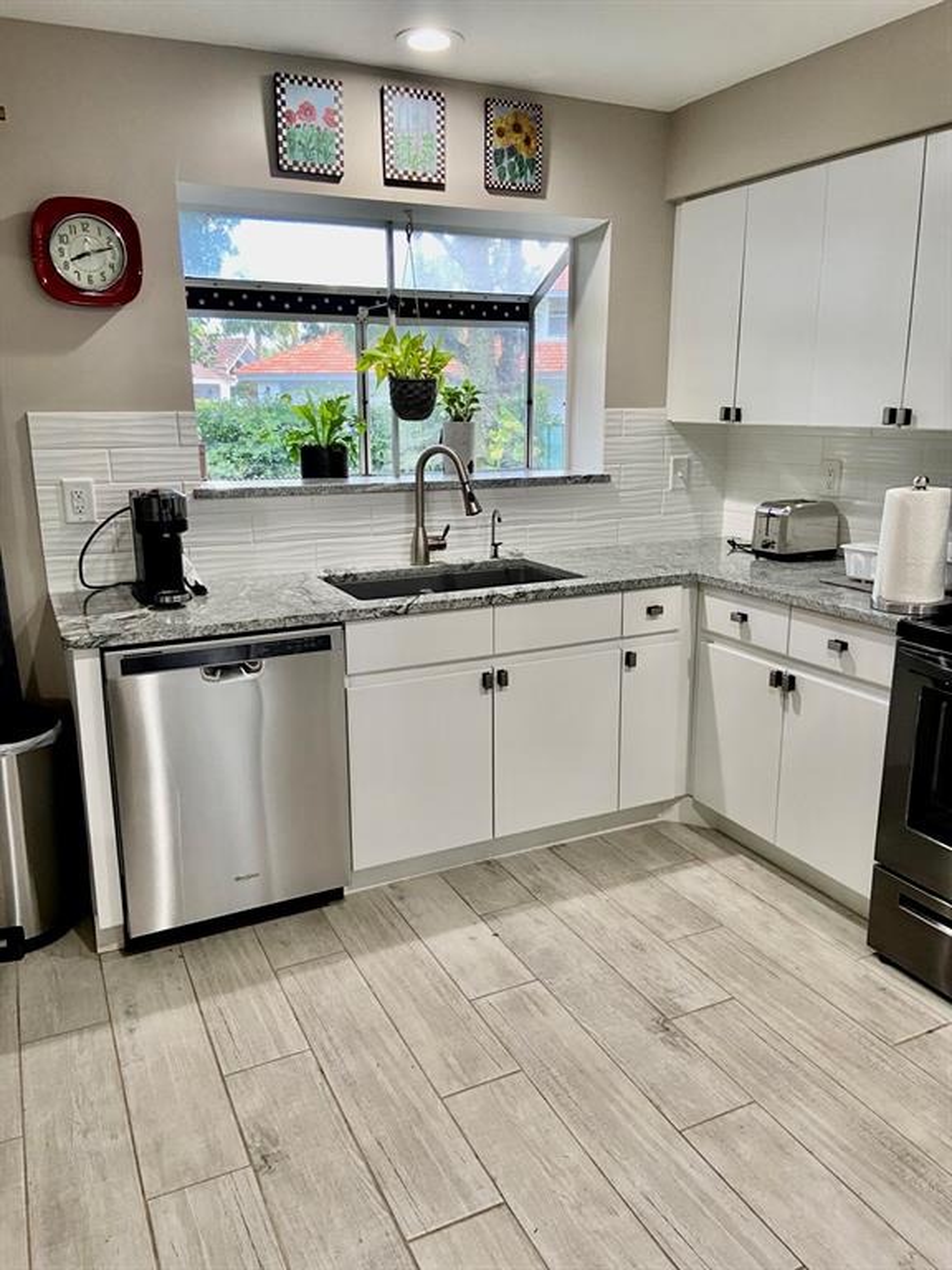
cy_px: 635
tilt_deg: -13.1
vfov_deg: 67.3
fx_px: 953
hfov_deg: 53.1
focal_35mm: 26
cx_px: 476
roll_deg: +0.3
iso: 160
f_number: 1.8
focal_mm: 4.25
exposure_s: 1/60
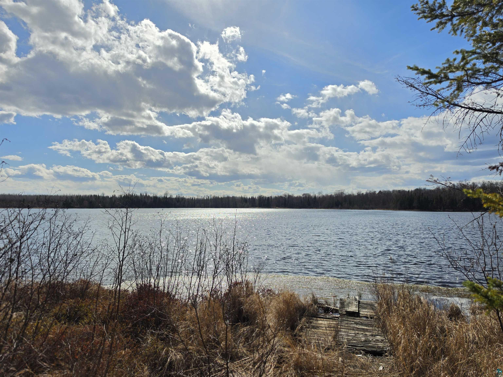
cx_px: 252
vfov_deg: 58.9
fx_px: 334
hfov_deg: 73.9
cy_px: 188
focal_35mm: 23
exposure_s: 1/7939
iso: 20
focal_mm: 6.5
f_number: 1.4
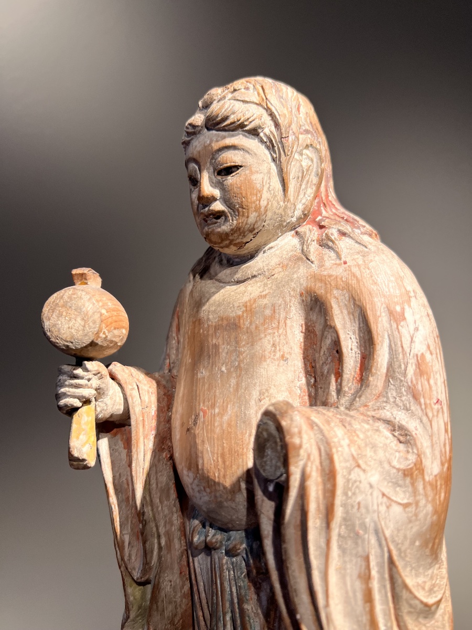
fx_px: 473
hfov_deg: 53.1
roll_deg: +1.0
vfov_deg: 67.3
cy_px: 315
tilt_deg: +2.2
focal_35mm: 26
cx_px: 236
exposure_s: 1/100
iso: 80
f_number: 1.5
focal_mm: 5.7
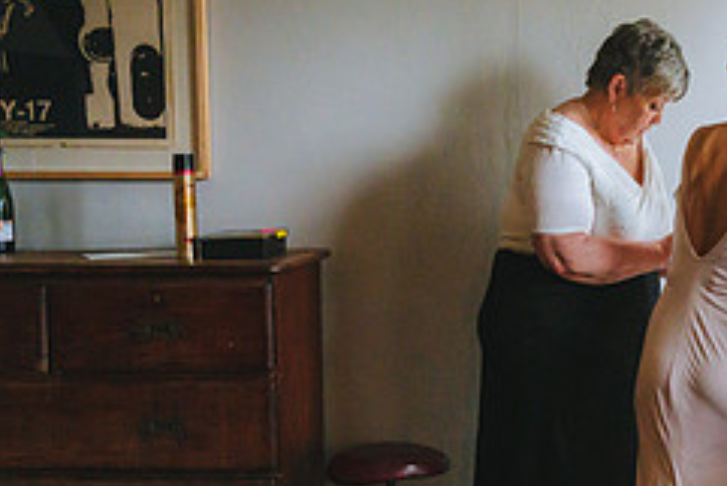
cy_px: 329
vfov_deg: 17.7
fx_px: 1556
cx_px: 751
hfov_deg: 24.9
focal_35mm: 77
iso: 6400
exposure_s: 1/3200
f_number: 2.8
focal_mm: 32
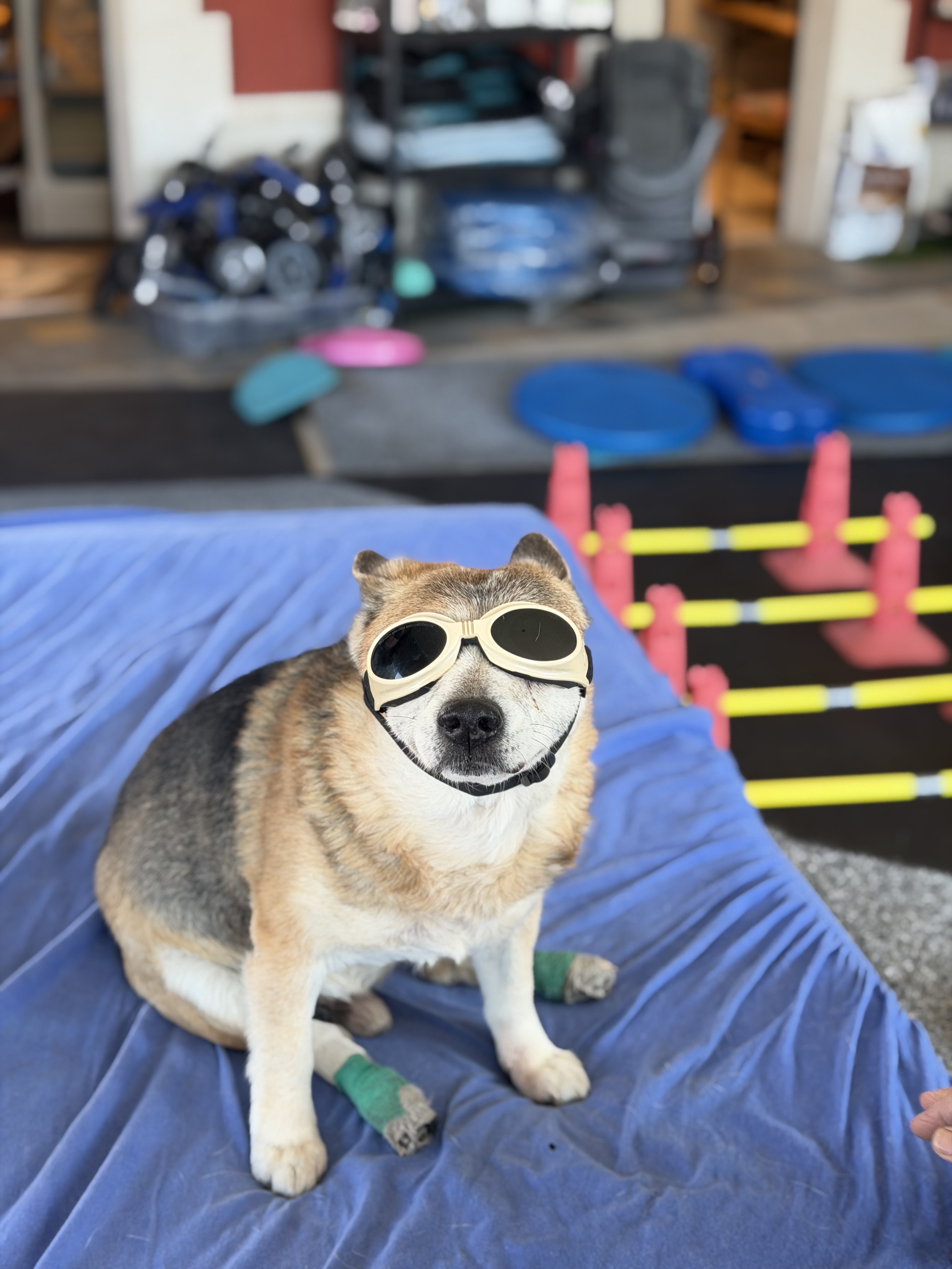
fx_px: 1760
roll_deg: -1.6
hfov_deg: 30.3
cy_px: 634
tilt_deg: -24.7
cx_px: 476
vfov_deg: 39.7
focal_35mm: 48
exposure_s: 1/110
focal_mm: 6.76
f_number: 1.78
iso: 100
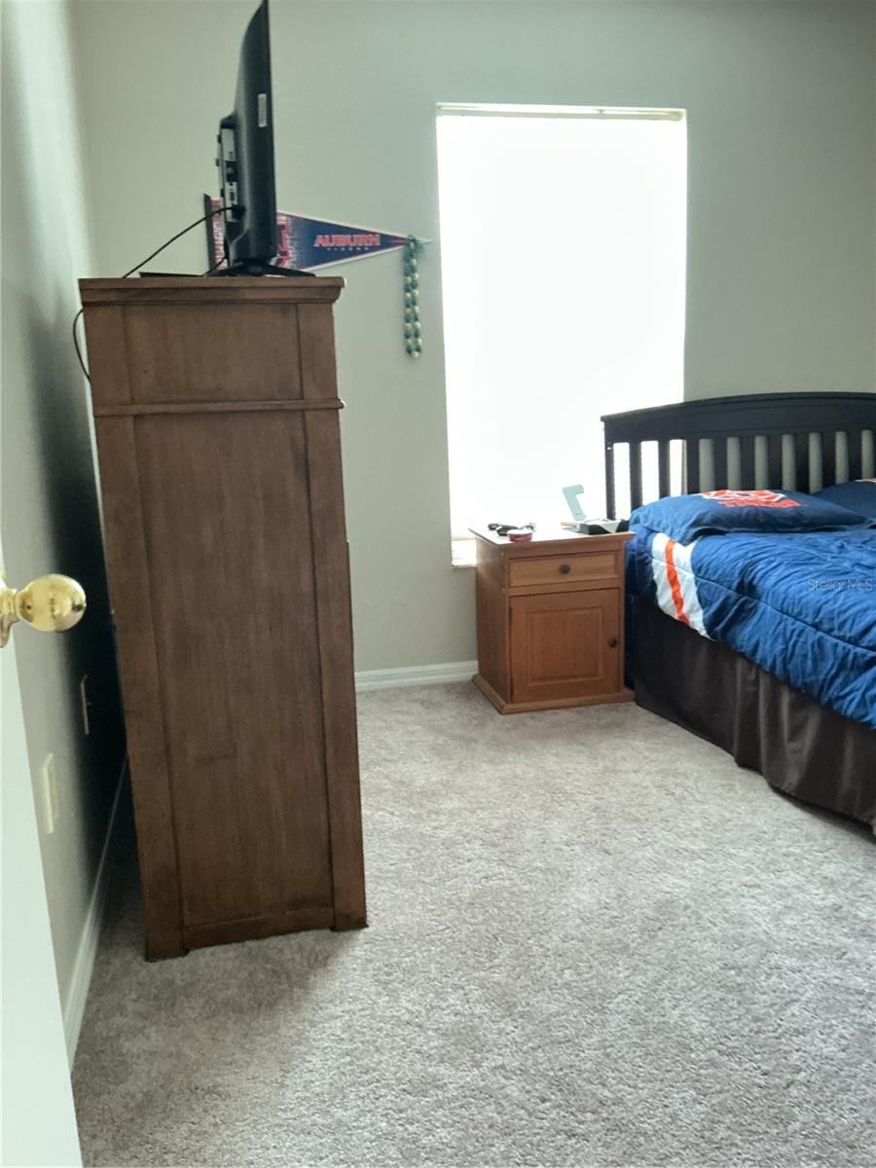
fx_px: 979
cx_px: 438
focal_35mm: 29
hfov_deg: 48.2
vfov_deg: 61.7
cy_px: 584
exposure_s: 1/25
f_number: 1.8
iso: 640
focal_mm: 3
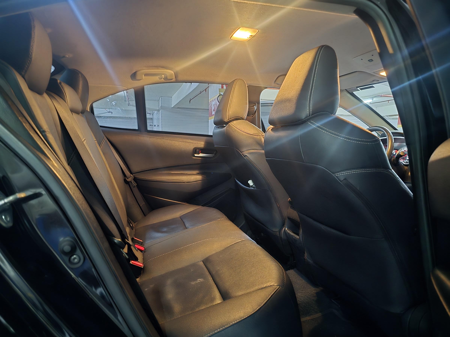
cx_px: 225
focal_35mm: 23
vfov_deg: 58.9
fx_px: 299
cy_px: 168
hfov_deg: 73.9
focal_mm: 6.3
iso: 3200
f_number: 1.7
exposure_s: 1/8
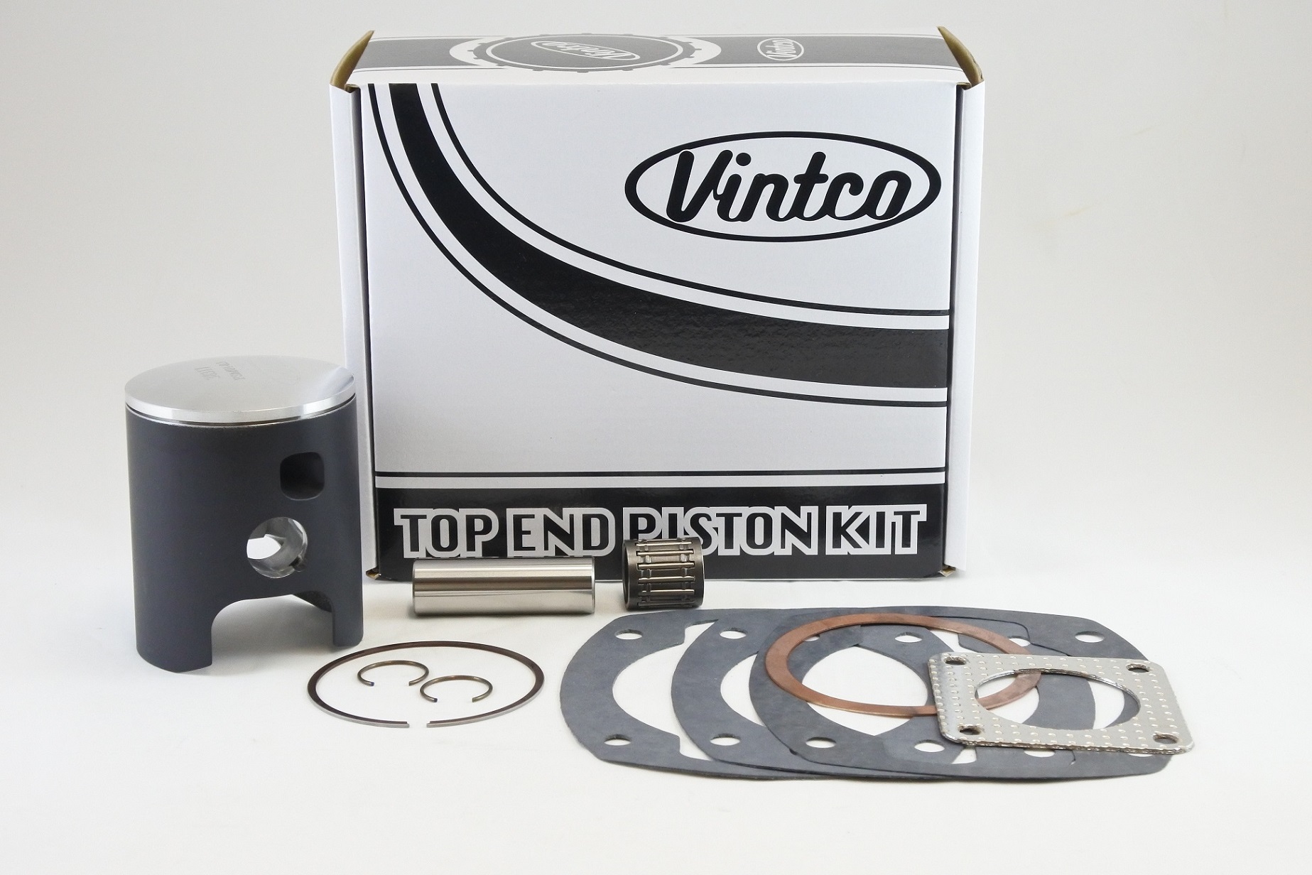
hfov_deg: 35.0
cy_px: 438
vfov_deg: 23.8
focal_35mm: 57
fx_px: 2078
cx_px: 656
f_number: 4.8
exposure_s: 1/125
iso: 800
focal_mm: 21.4
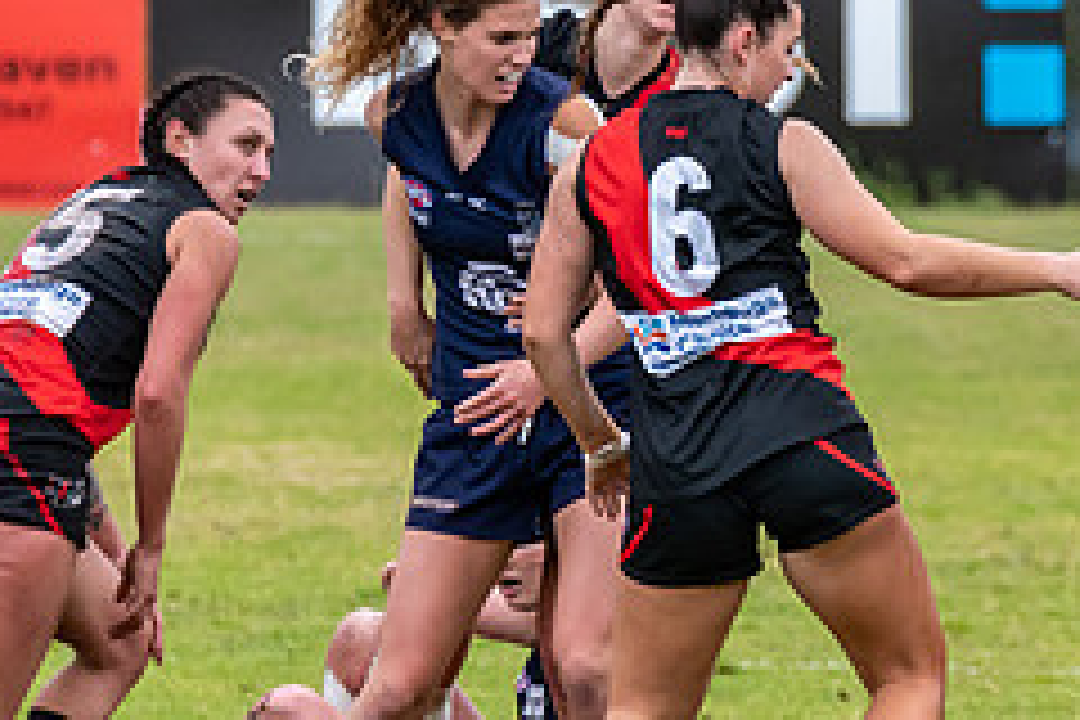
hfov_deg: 1.1
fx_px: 54926
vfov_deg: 0.8
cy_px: 402
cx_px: 494
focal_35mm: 1831
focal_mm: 500
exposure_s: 1/2000
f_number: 7.1
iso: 1250
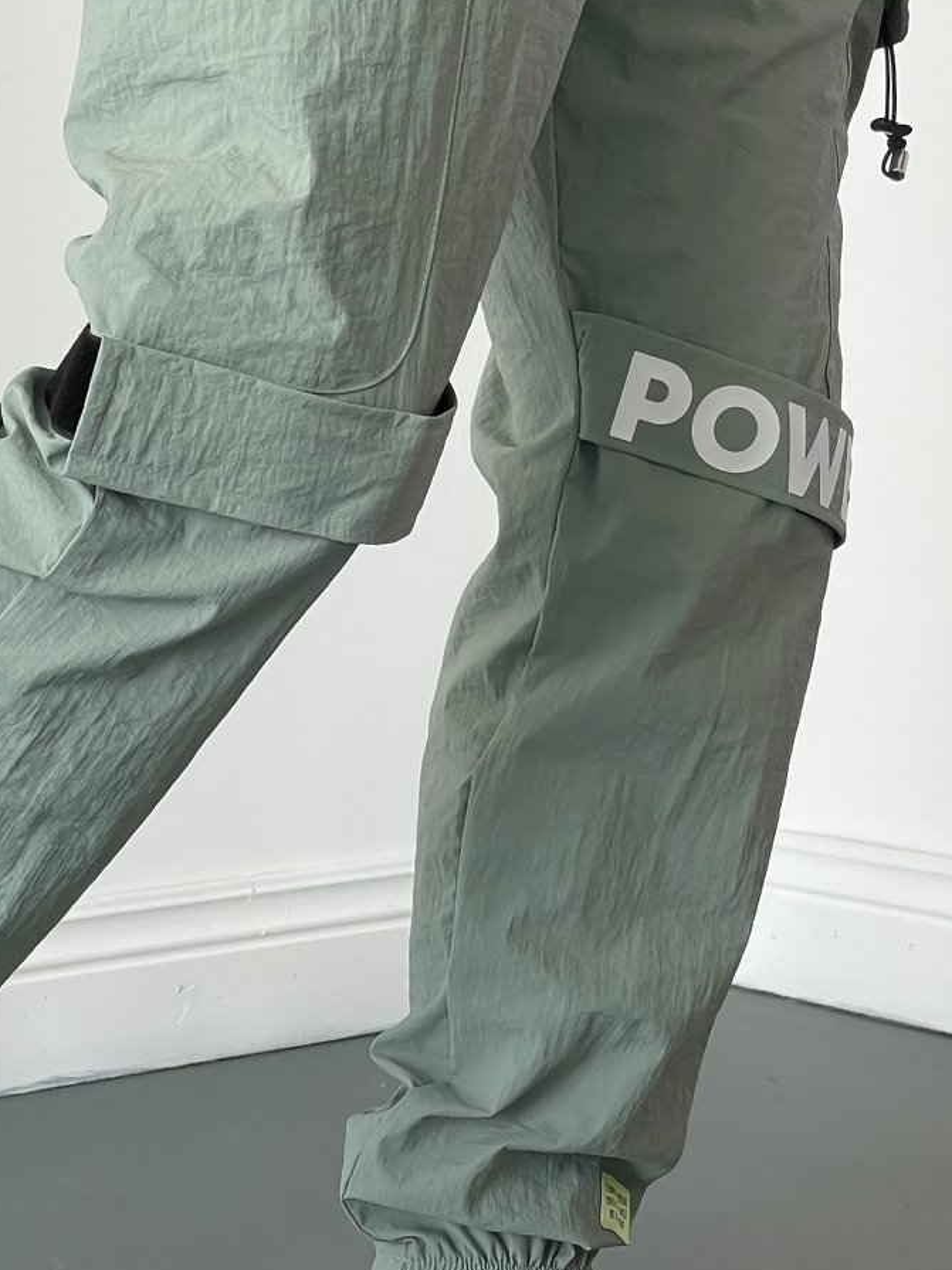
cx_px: 433
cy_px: 304
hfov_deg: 15.9
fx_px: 3411
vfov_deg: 20.9
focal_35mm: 93
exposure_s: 1/120
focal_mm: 6
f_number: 2
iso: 100
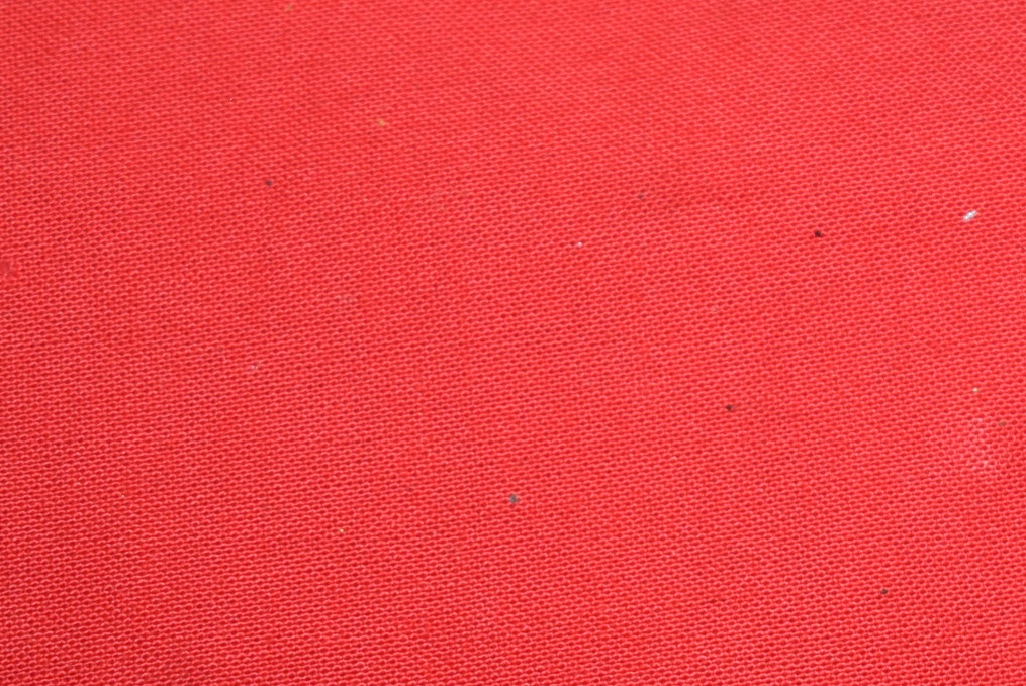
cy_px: -253
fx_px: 4793
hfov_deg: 12.0
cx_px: 1155
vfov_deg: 8.1
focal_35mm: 168
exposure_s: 1/40
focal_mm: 38
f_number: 5.6
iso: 160
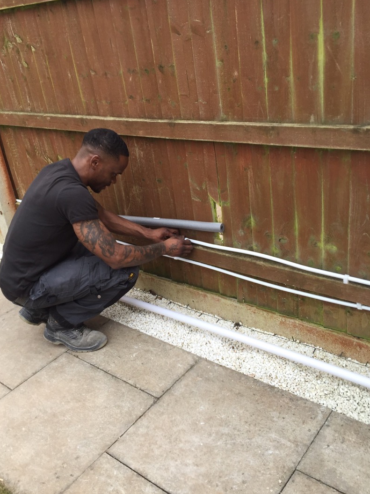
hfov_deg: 42.9
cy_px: 252
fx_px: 470
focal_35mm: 33
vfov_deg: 55.4
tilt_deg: -23.5
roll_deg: +8.5
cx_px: 178
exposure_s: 1/299
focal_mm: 4.15
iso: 32
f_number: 2.2
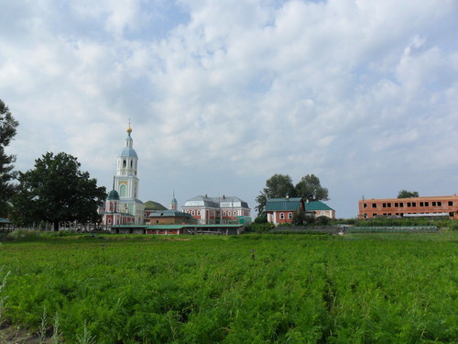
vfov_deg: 51.4
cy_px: 172
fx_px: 357
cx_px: 229
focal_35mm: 27
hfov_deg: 65.3
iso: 100
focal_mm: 4.9
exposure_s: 1/250
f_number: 8.9
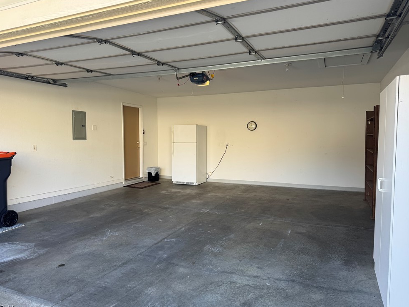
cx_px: 197
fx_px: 295
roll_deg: -0.2
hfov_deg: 69.4
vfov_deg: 54.9
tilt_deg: -3.9
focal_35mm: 25
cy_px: 158
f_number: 1.78
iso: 64
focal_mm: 6.76
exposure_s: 1/147
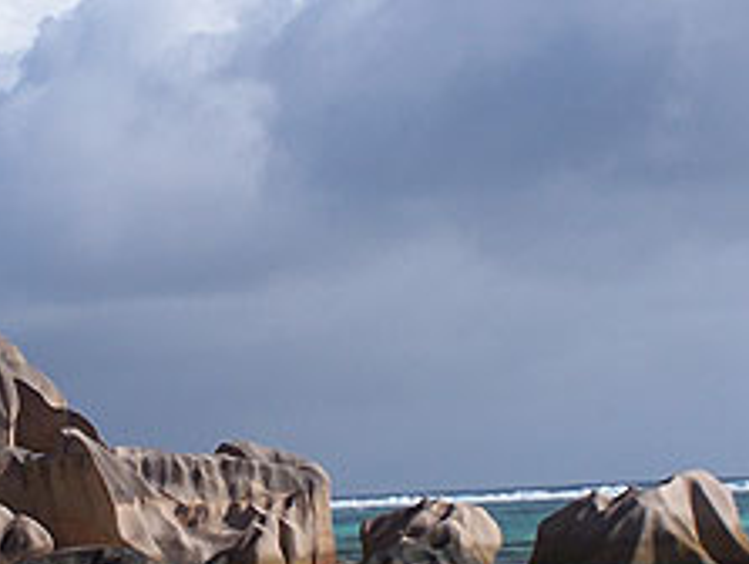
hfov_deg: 14.5
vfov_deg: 11.0
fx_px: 2926
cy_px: 269
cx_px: 218
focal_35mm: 135
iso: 80
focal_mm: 11.1
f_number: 6.3
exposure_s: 1/400
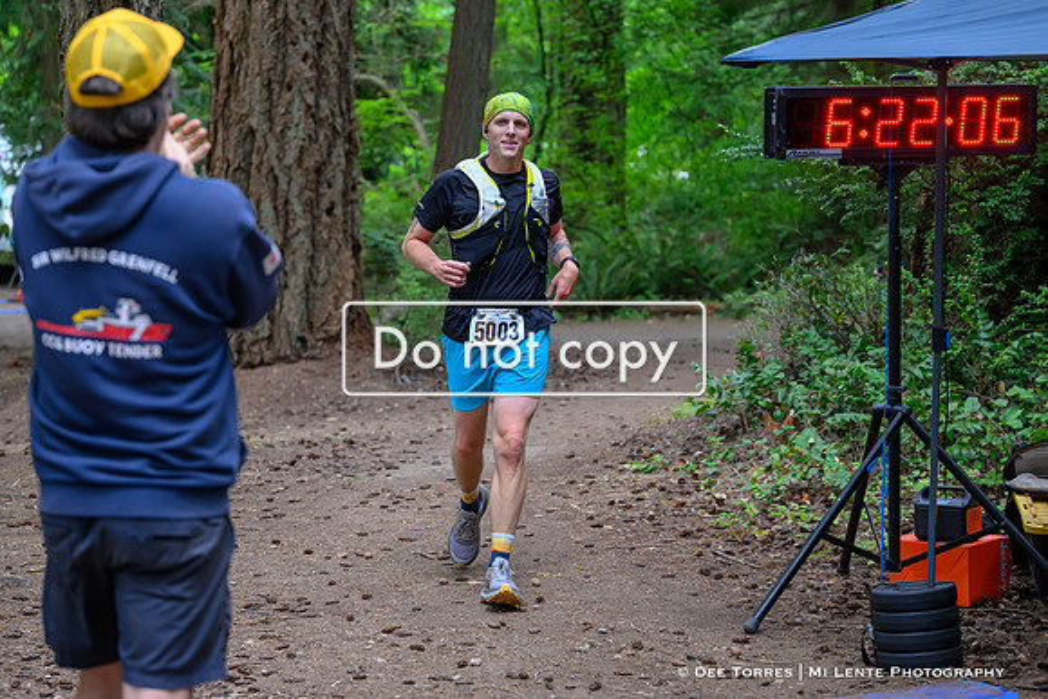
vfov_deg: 14.9
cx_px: 404
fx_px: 2671
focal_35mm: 92
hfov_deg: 22.2
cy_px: 356
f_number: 2.8
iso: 2000
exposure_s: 1/640
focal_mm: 70
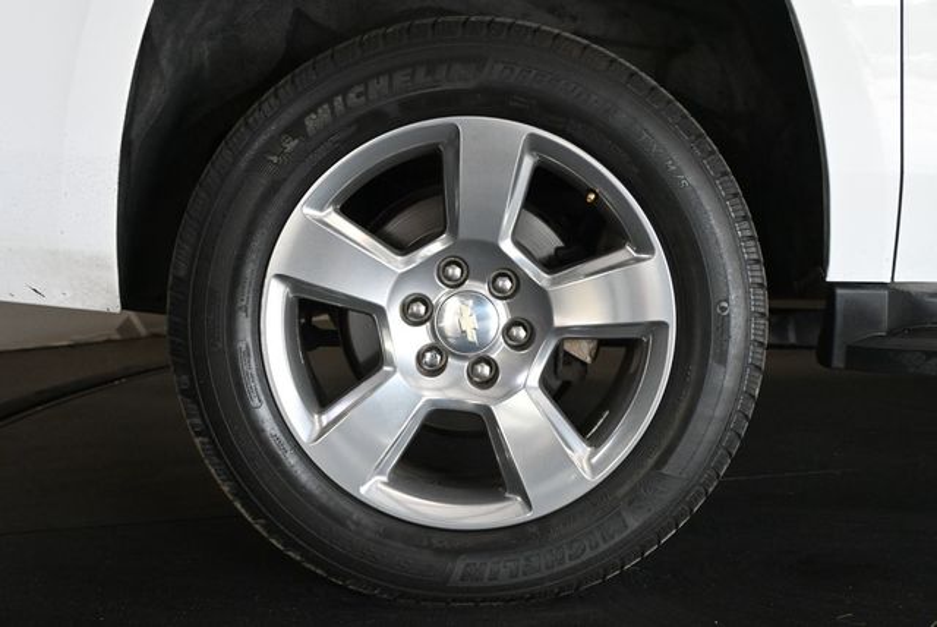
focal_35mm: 46
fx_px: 1192
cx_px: 468
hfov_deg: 42.9
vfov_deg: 29.5
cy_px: 314
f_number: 4.8
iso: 2500
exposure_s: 1/125
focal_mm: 30.5
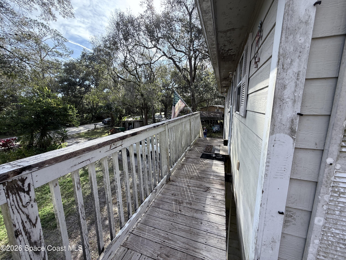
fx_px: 140
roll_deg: +0.2
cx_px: 173
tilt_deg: -9.5
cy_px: 130
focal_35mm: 14
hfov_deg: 102.1
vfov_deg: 85.7
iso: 50
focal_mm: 2.22
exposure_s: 1/458
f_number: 2.2
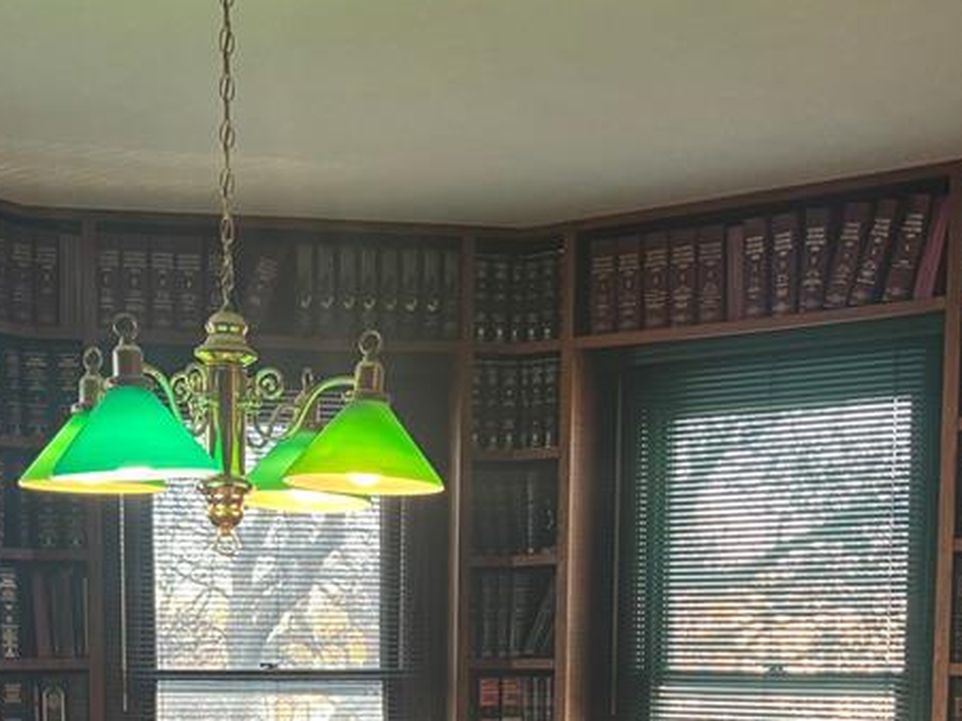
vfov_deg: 23.5
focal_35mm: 59
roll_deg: +0.5
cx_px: 380
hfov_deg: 32.6
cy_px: 766
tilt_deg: -4.2
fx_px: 1639
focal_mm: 5.96
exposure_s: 1/60
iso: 125
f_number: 1.6
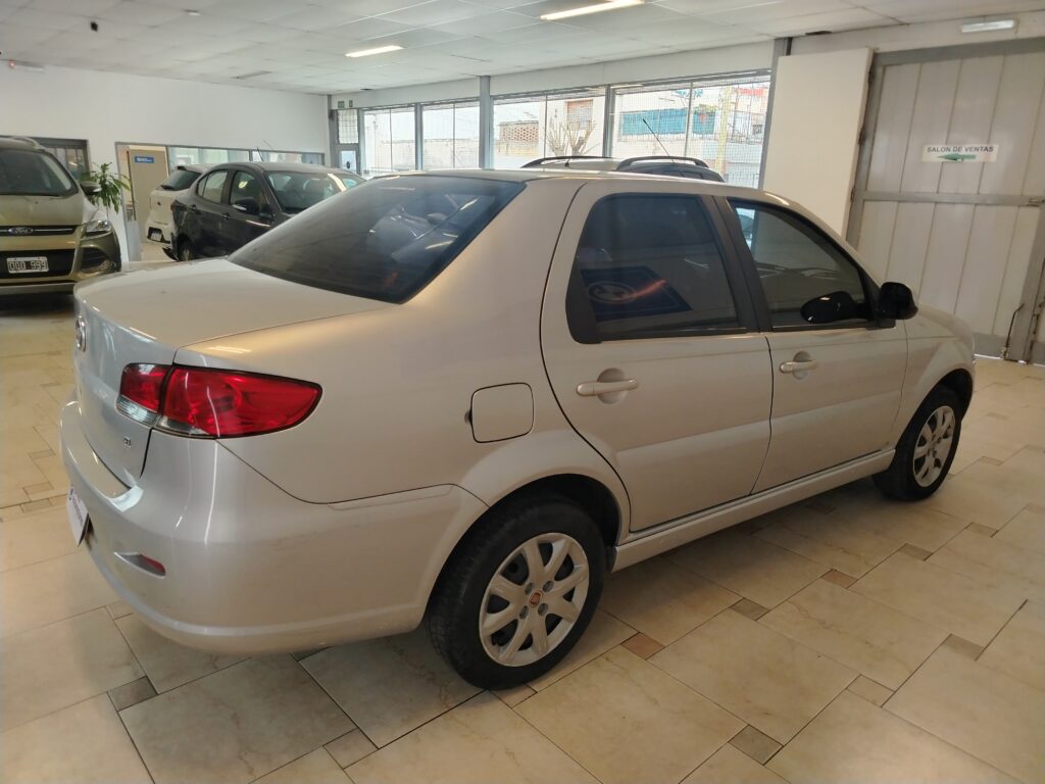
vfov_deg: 56.8
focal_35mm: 24
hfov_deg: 71.6
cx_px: 522
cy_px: 392
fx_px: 725
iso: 534
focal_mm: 5.25
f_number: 1.75
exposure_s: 1/50
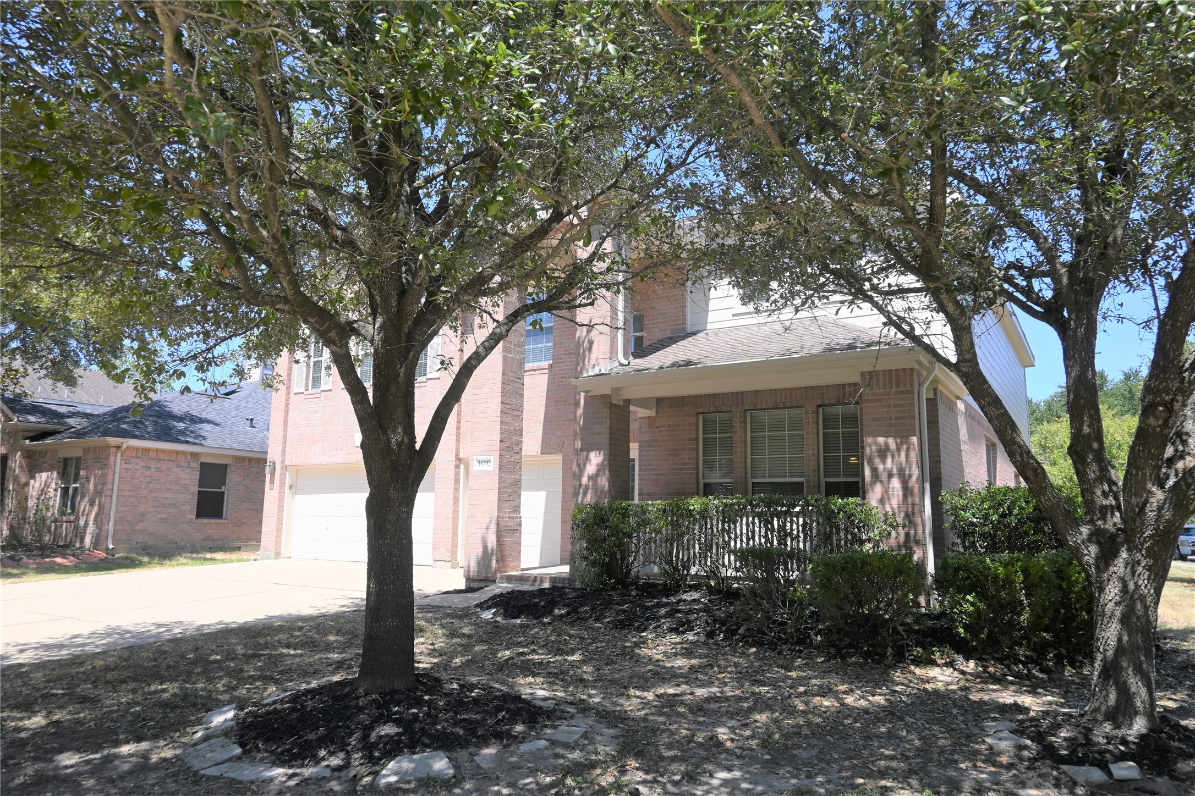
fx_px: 797
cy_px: 398
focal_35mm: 24
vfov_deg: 53.1
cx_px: 598
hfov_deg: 73.7
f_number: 6.3
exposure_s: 1/320
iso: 100
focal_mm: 16
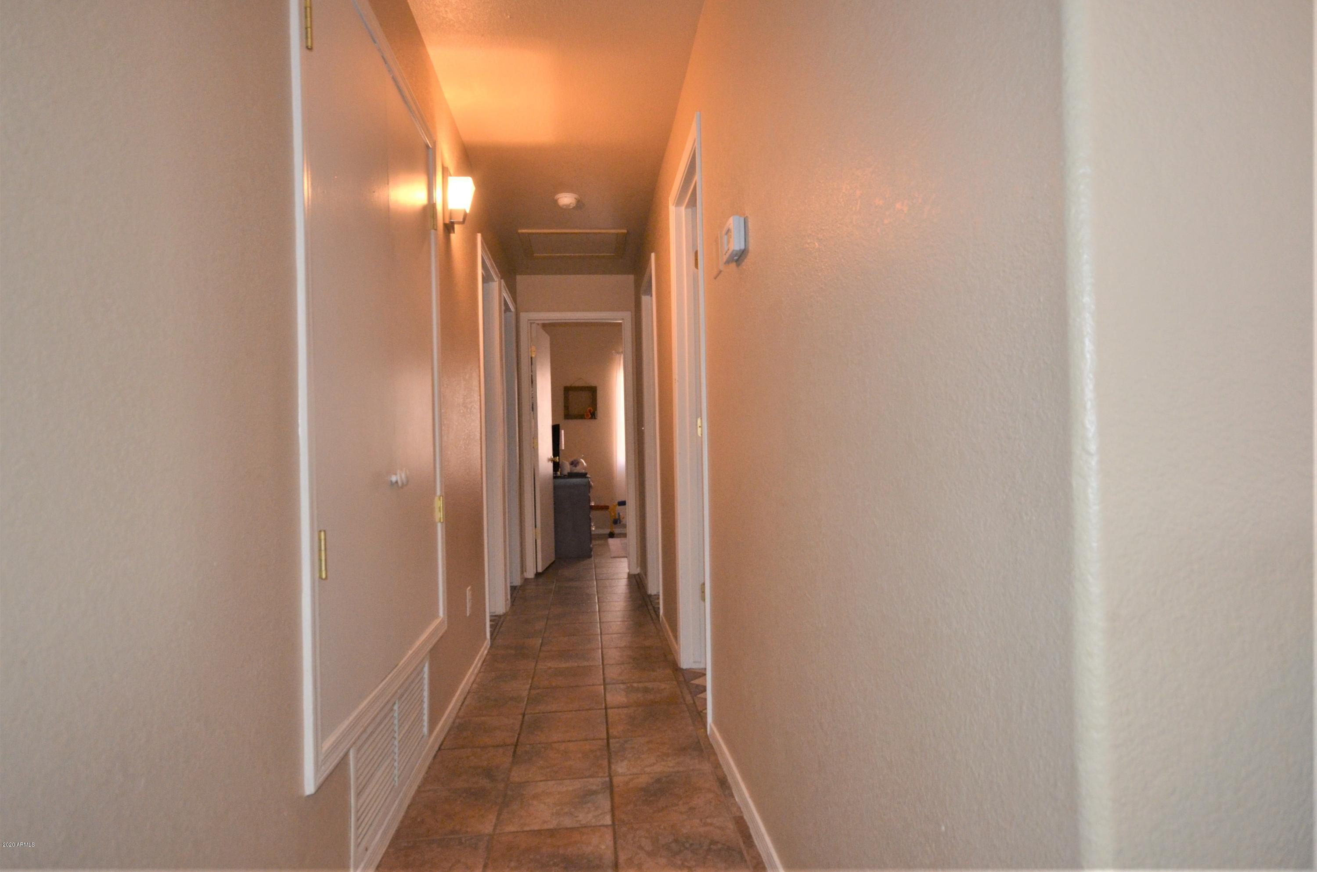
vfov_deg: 63.0
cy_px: 436
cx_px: 658
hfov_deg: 85.5
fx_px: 712
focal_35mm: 20
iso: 800
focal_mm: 13
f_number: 4.5
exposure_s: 1/60
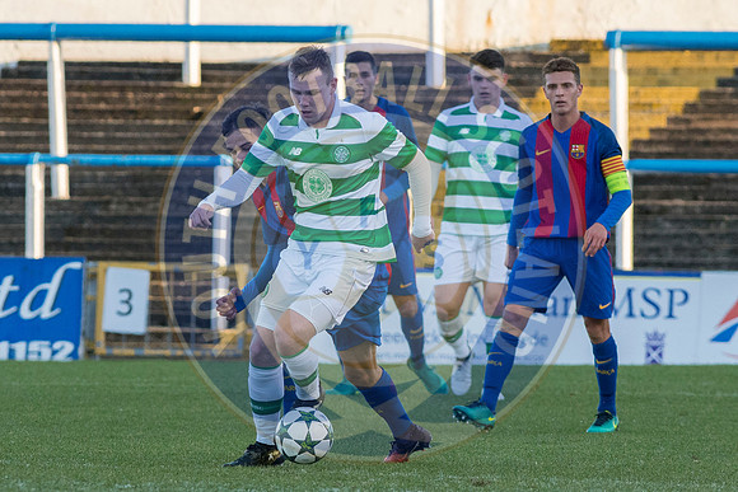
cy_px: 246
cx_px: 369
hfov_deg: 4.6
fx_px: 9227
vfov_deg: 3.1
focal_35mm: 450
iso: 800
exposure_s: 1/1000
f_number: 5.6
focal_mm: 300
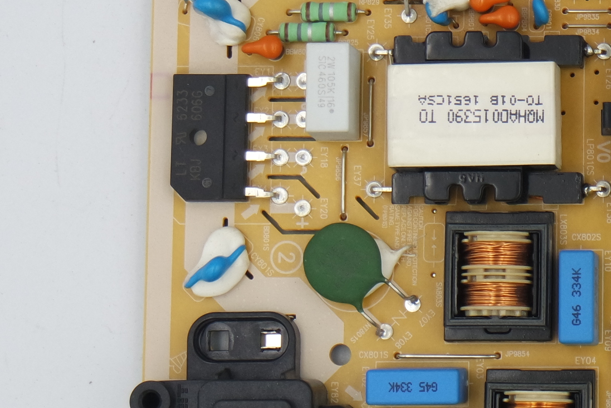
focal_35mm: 160
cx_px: 737
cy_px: 107
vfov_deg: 8.6
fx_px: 2716
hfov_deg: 12.5
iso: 200
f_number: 5
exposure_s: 1/125
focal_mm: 22
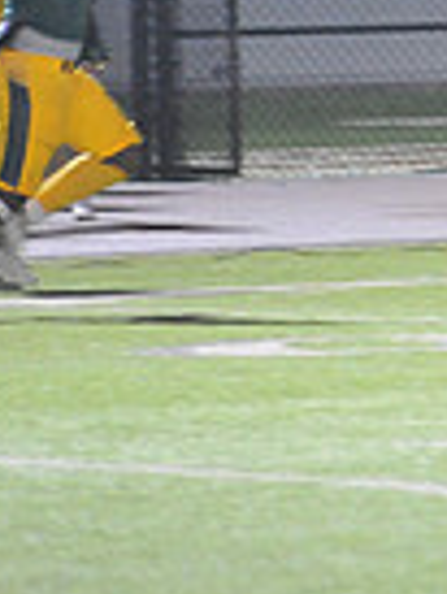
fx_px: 13993
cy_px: -26
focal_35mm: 814
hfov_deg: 1.8
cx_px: 1163
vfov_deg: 2.4
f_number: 4
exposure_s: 1/160
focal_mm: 200
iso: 4000
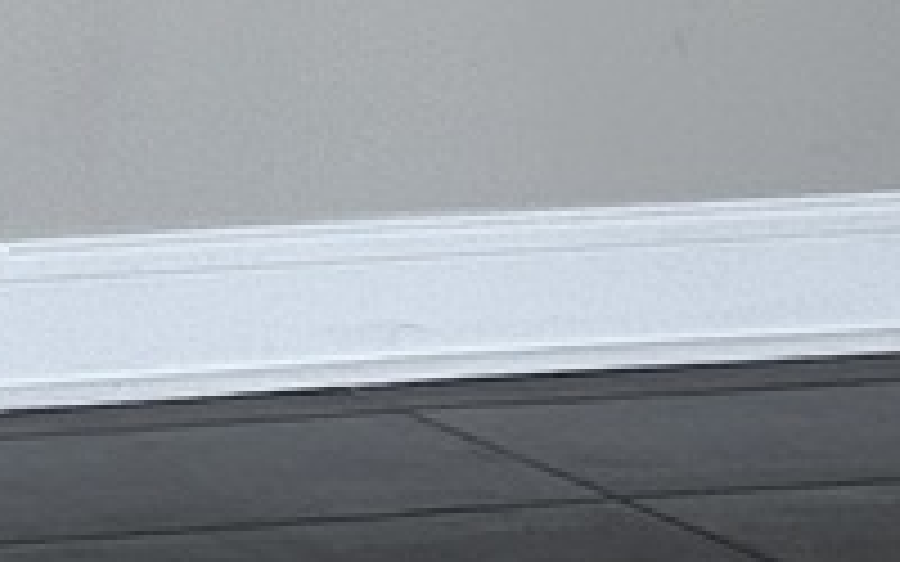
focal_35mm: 366
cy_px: -1178
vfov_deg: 3.5
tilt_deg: -1.0
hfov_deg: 5.3
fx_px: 8977
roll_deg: -0.1
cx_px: -2079
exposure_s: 1/229
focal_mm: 6.76
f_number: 1.78
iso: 50
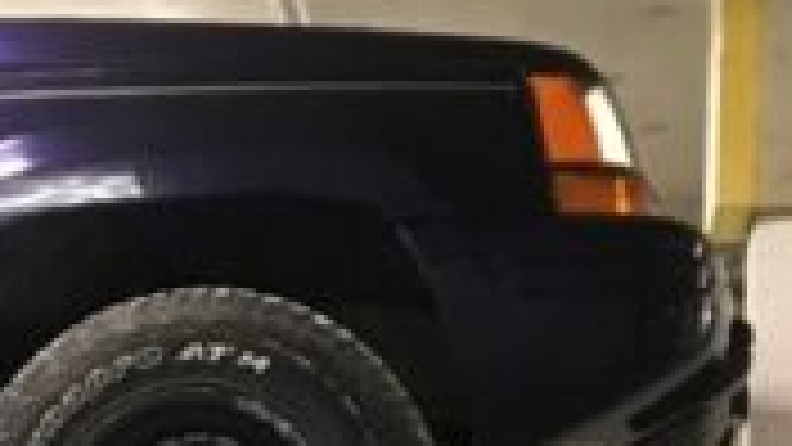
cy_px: 955
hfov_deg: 14.4
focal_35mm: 139
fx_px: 2919
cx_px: -410
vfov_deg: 8.2
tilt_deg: -1.5
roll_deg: -0.9
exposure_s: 1/13
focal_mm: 3.99
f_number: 1.8
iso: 100
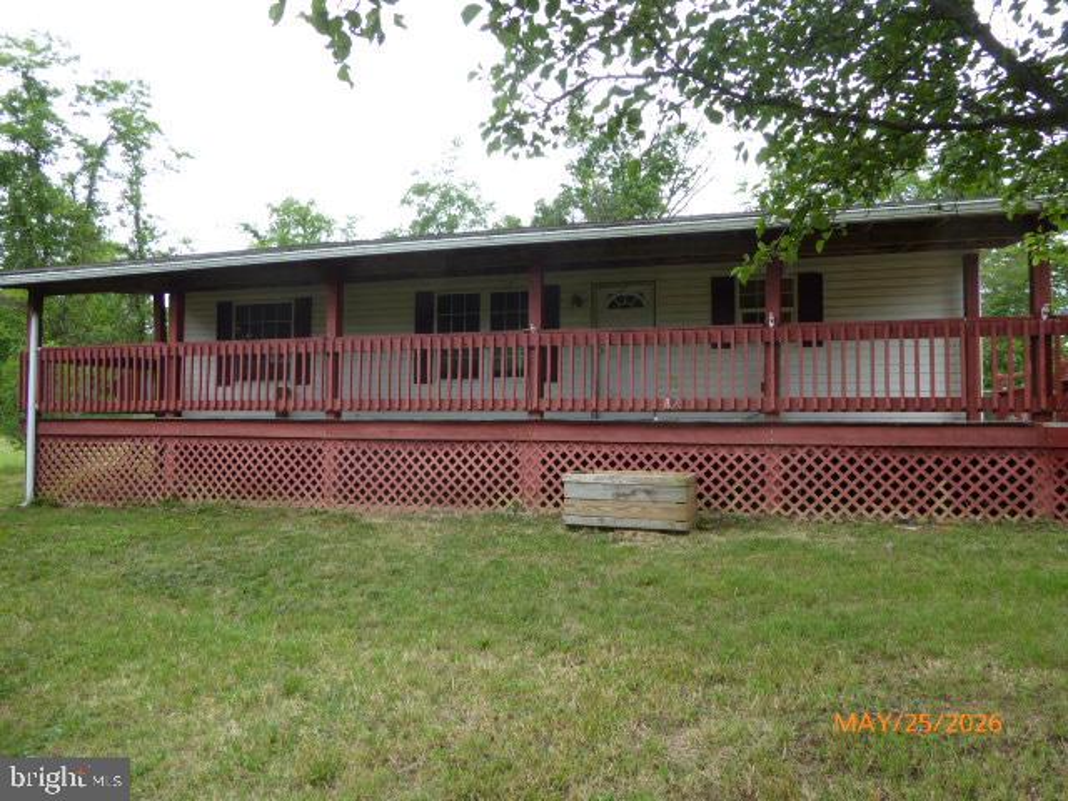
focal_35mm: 24
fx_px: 740
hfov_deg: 71.6
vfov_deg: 56.8
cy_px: 400
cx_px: 534
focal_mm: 4.3
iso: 100
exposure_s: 1/160
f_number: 4
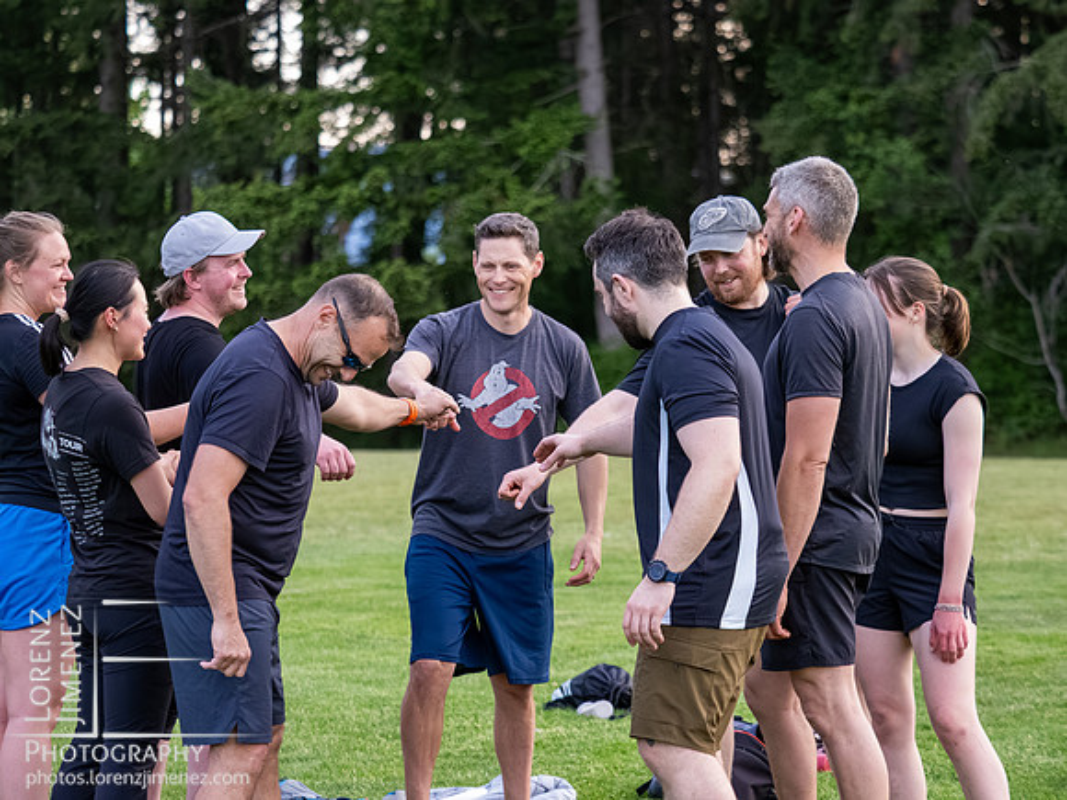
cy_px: 400
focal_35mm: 134
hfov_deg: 14.7
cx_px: 534
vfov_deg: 11.1
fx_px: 4130
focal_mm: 67
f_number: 2.8
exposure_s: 1/1000
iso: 3200
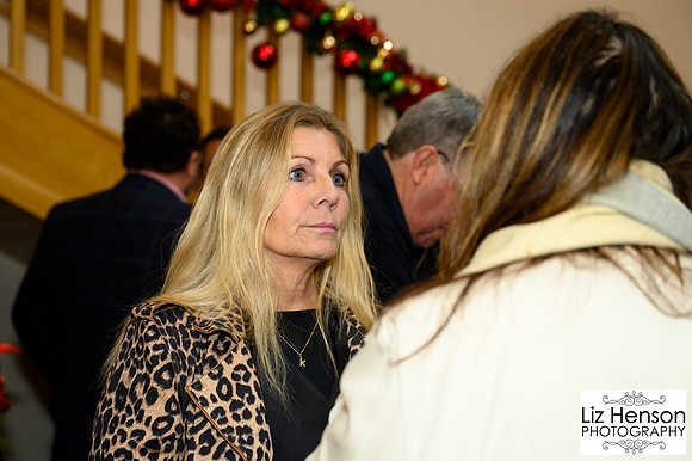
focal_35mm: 71
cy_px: 210
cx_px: 315
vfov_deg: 19.2
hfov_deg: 28.6
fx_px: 1359
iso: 1250
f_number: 4
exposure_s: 1/160
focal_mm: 65
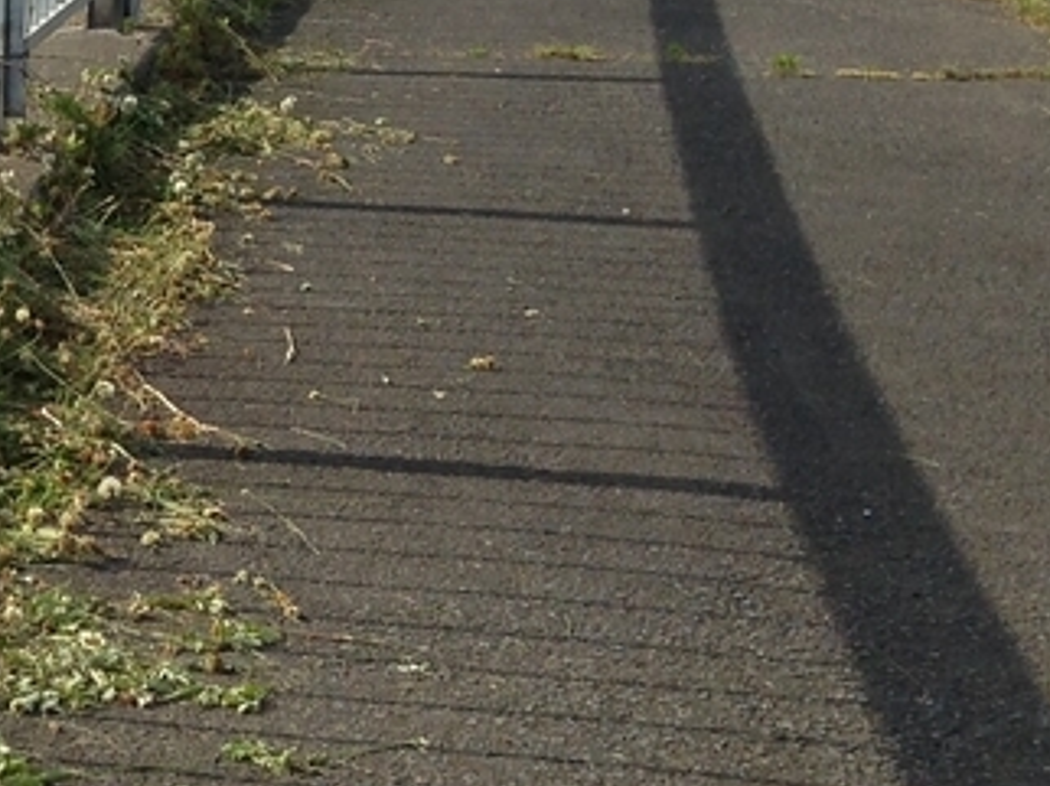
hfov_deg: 14.3
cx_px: -809
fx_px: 3728
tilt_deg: -14.3
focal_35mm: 123
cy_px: 470
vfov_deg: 12.0
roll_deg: +1.6
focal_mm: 4.12
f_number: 2.4
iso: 50
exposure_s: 1/1004
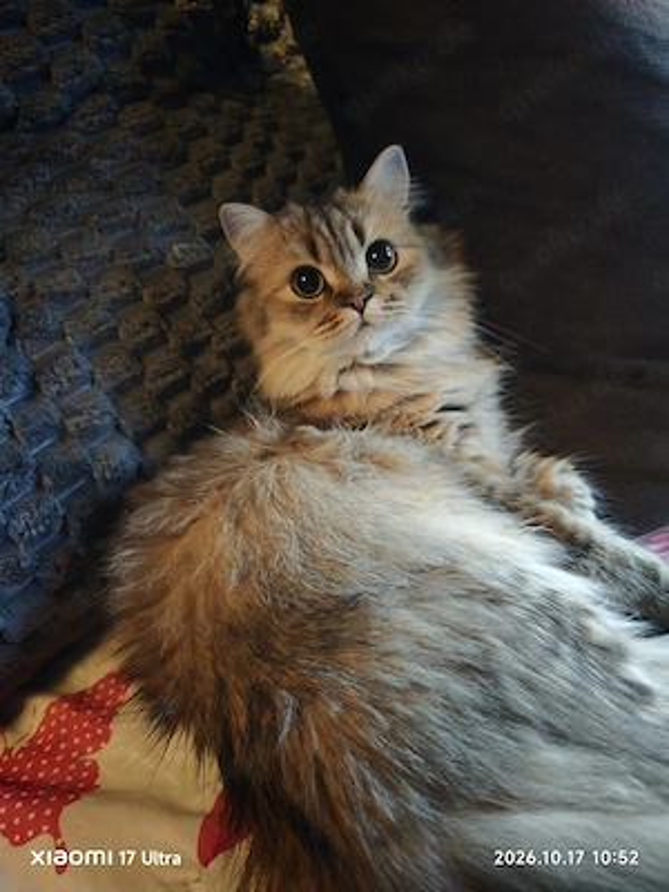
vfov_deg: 73.9
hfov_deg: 58.9
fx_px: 593
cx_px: 334
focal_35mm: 23
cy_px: 446
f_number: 1.67
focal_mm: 8.71
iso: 1000
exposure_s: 1/33.3
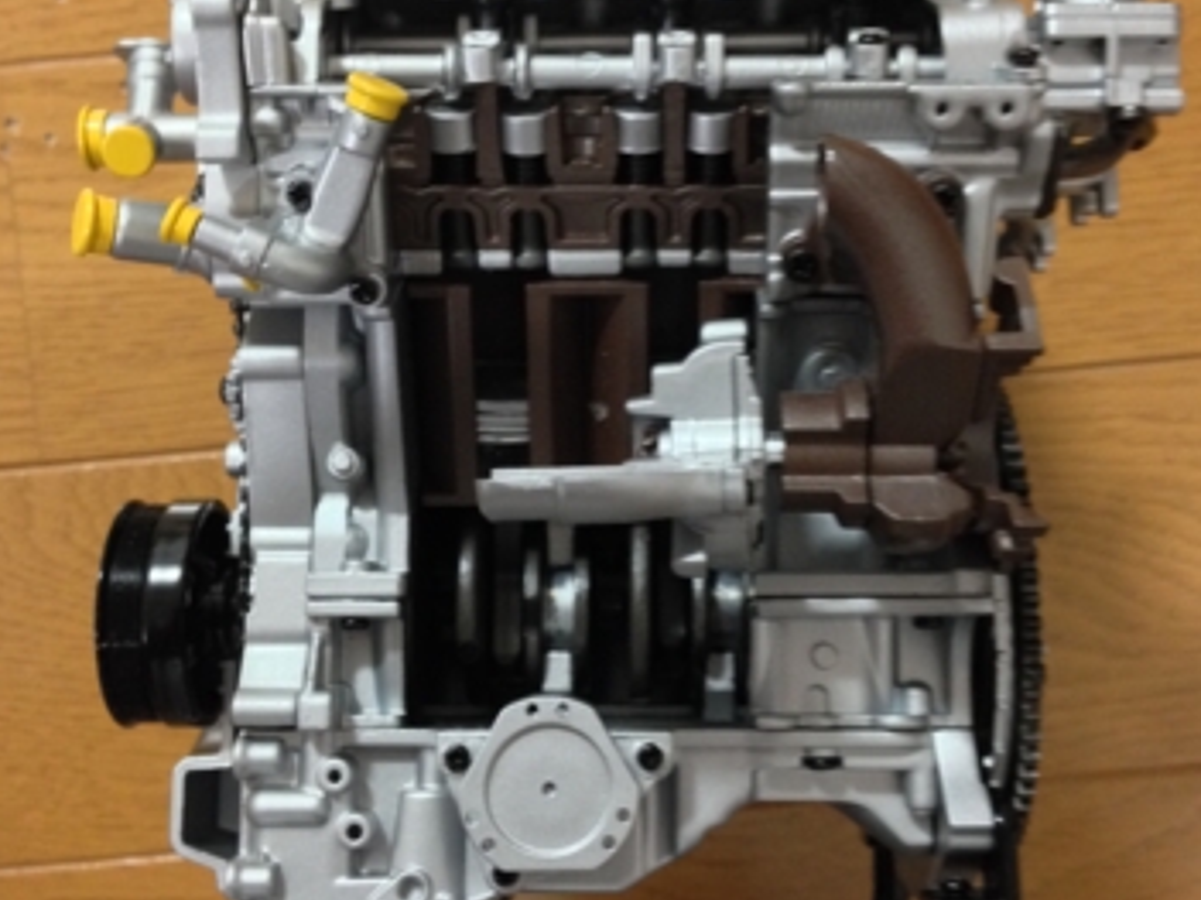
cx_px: 624
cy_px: 394
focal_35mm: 47
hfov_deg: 40.4
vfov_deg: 30.8
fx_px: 1630
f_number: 2.4
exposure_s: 1/15
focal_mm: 4.12
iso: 400
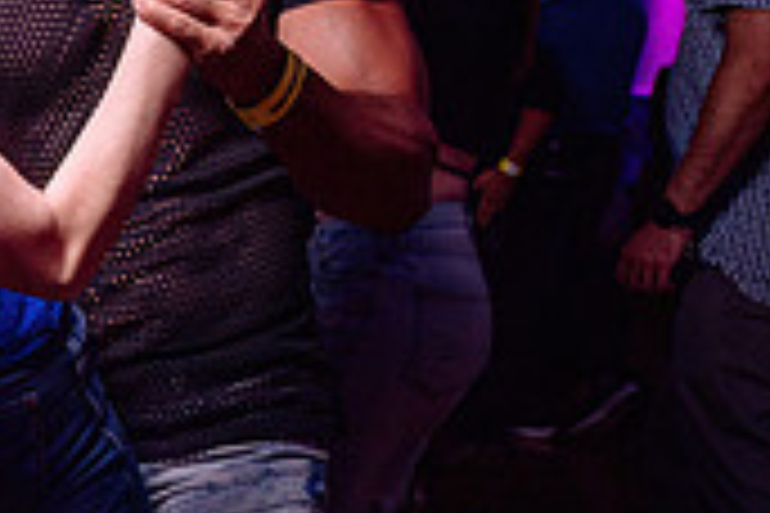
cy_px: 256
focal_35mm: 89
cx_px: -280
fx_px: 1903
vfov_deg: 15.4
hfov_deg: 20.5
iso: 800
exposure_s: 1/60
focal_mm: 24
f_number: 3.5
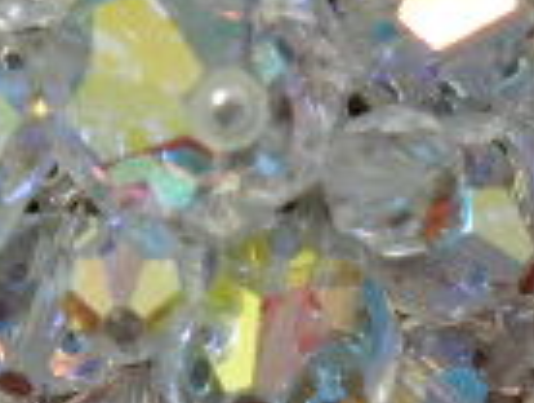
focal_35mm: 473
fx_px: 7309
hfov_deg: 4.2
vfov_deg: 3.2
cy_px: 229
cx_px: 240
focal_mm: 18.3
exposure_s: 1/30
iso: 274
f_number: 4.5
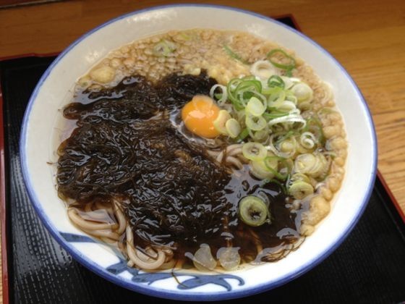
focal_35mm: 35
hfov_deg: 52.6
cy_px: 152
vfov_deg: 40.7
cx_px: 202
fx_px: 409
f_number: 2.4
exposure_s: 1/24
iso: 50
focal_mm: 4.28
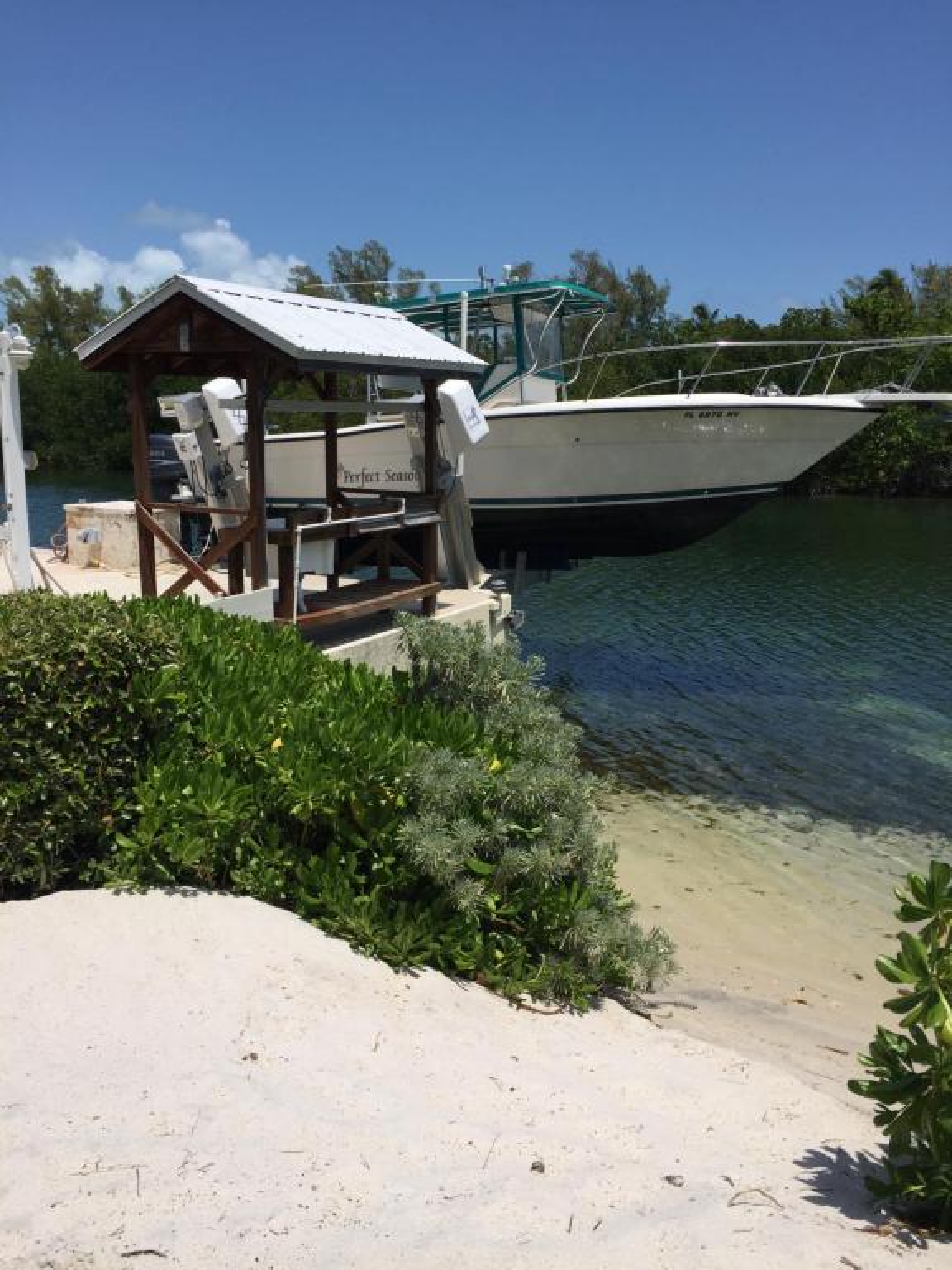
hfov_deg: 48.2
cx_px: 476
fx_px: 1063
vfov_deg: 61.7
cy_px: 635
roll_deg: -1.6
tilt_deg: -9.2
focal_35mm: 29
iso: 32
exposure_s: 1/4405
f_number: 2.2
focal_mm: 4.15
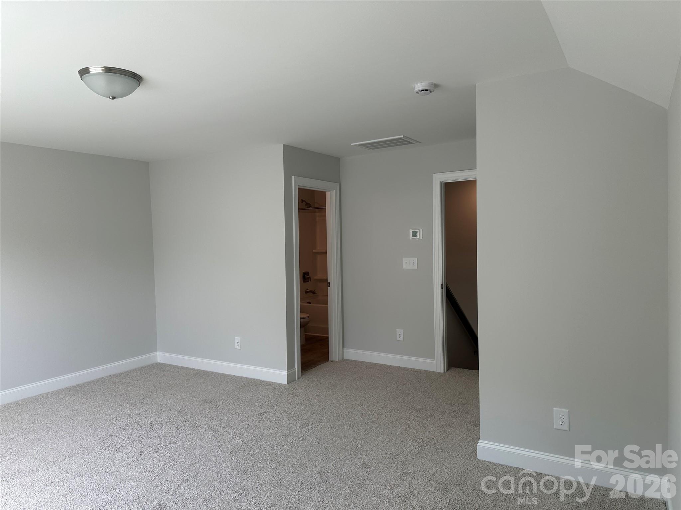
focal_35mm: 24
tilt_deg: -2.4
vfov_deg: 56.8
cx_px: 340
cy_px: 255
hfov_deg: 71.6
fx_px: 472
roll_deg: +1.2
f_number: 1.78
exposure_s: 1/166
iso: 64
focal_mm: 6.86
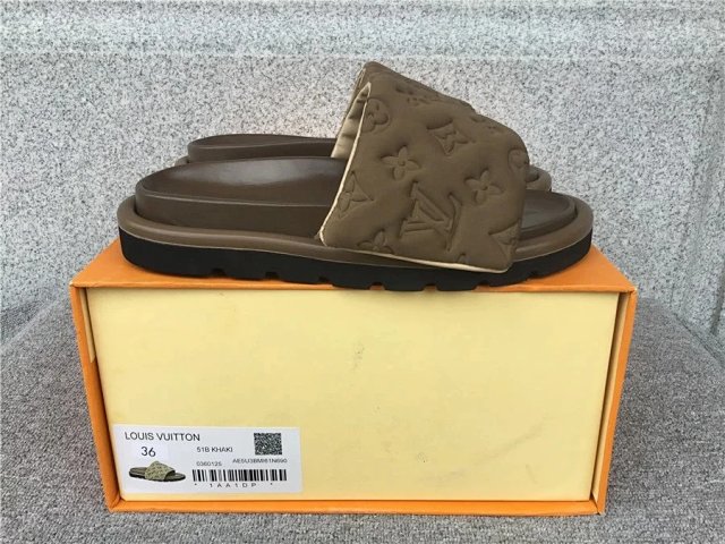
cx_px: 362
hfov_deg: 58.4
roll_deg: -0.5
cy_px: 272
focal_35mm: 31
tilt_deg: -20.4
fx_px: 649
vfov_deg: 45.4
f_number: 2.4
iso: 25
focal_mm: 3.3
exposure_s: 1/115
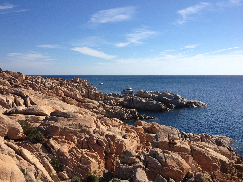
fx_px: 246
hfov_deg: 52.6
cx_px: 122
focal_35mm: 35
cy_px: 91
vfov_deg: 40.7
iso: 64
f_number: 2.4
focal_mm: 4.28
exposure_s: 1/2404
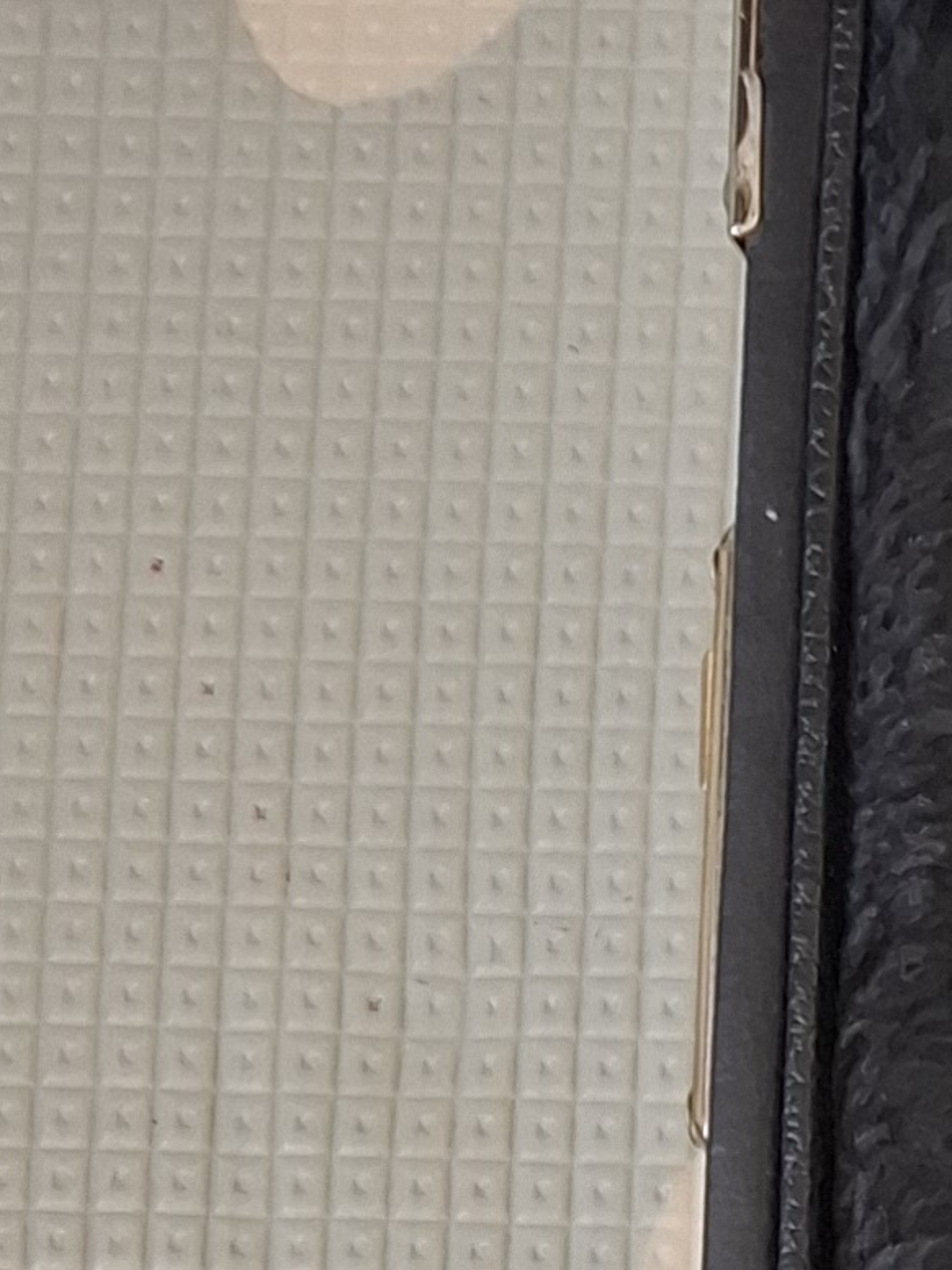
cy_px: 2499
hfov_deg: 10.3
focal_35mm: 121
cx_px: 2432
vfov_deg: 13.9
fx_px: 4437
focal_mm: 5.54
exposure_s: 1/33
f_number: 1.8
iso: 320
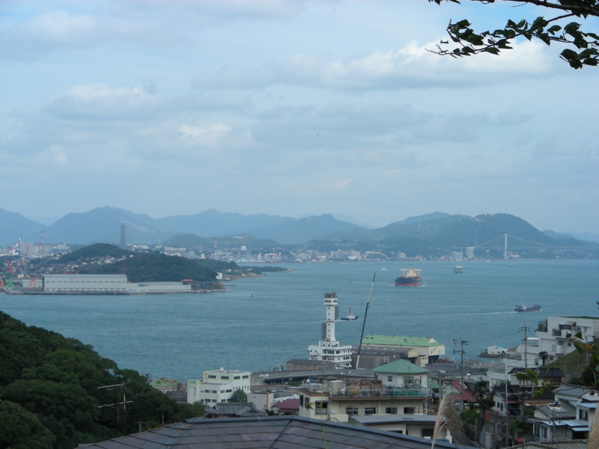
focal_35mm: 99
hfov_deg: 19.8
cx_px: 300
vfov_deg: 14.9
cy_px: 224
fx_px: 1713
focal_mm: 16.5
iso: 50
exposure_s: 1/470
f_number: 4
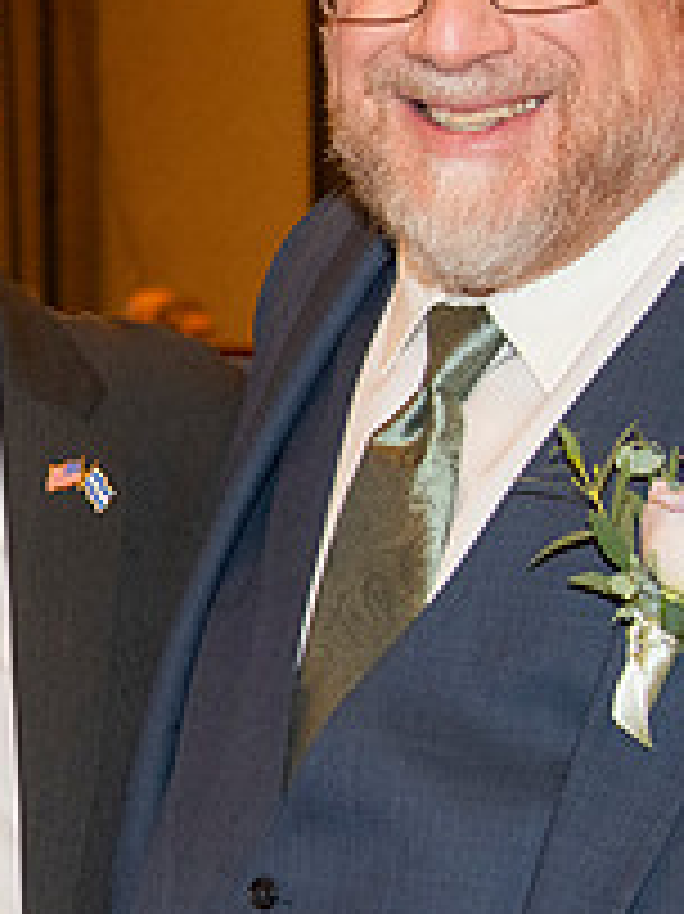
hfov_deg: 8.7
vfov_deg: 11.8
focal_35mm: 168
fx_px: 4431
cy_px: 530
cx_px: -202
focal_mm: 55
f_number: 5.6
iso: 2000
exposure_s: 1/60
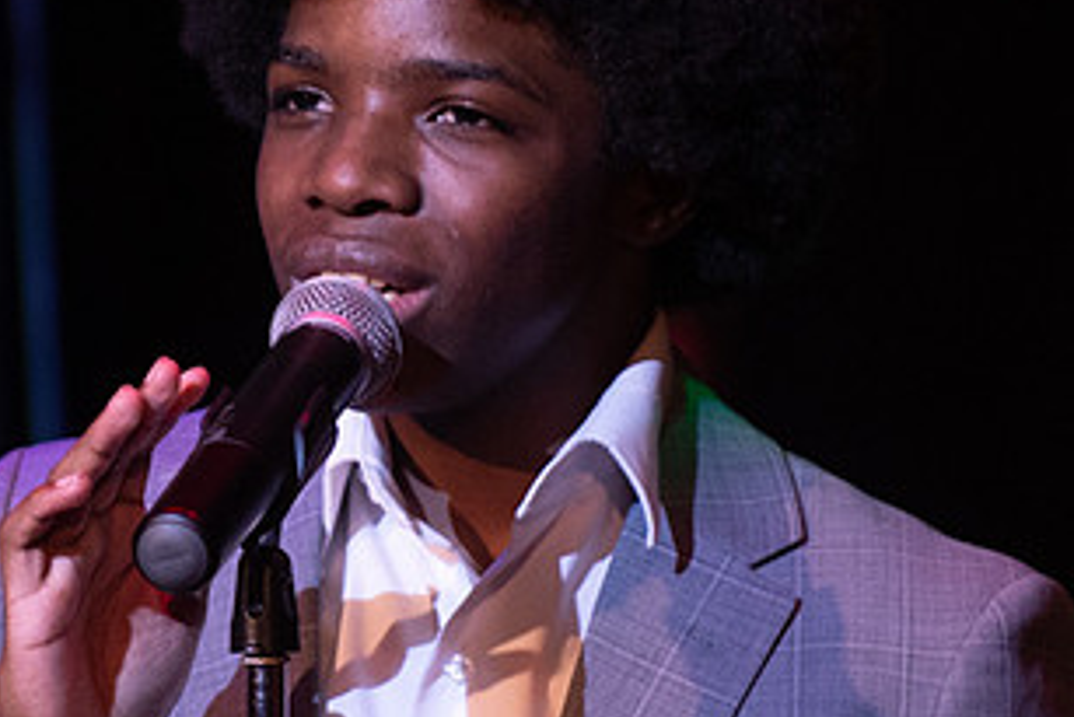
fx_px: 19907
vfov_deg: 2.1
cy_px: 328
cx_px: 309
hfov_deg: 3.1
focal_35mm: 667
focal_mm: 200
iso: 1600
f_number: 2.8
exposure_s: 1/200
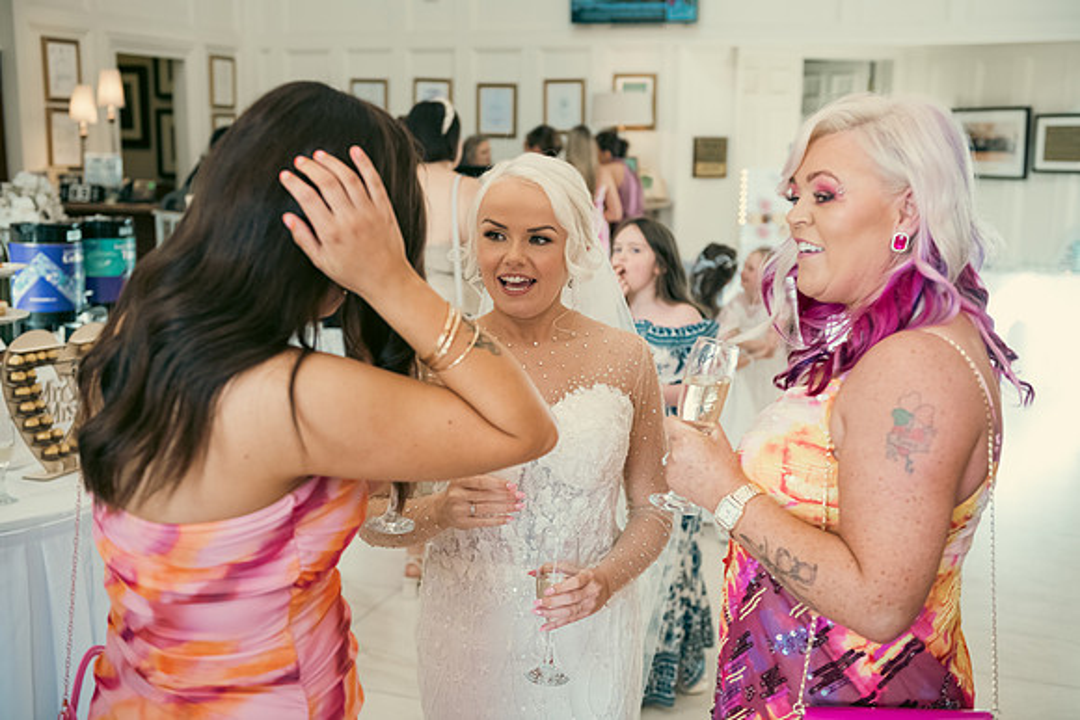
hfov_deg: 46.4
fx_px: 1260
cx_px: 540
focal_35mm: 42
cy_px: 360
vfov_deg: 31.9
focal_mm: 42
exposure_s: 1/160
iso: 800
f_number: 3.5
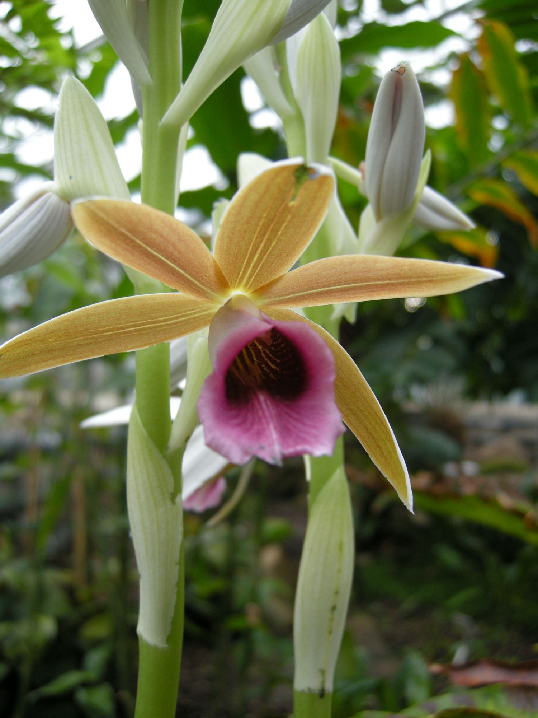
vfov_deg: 52.6
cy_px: 359
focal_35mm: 35
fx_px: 725
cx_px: 269
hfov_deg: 40.7
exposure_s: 1/52.1
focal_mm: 7.5
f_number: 2.7
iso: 141
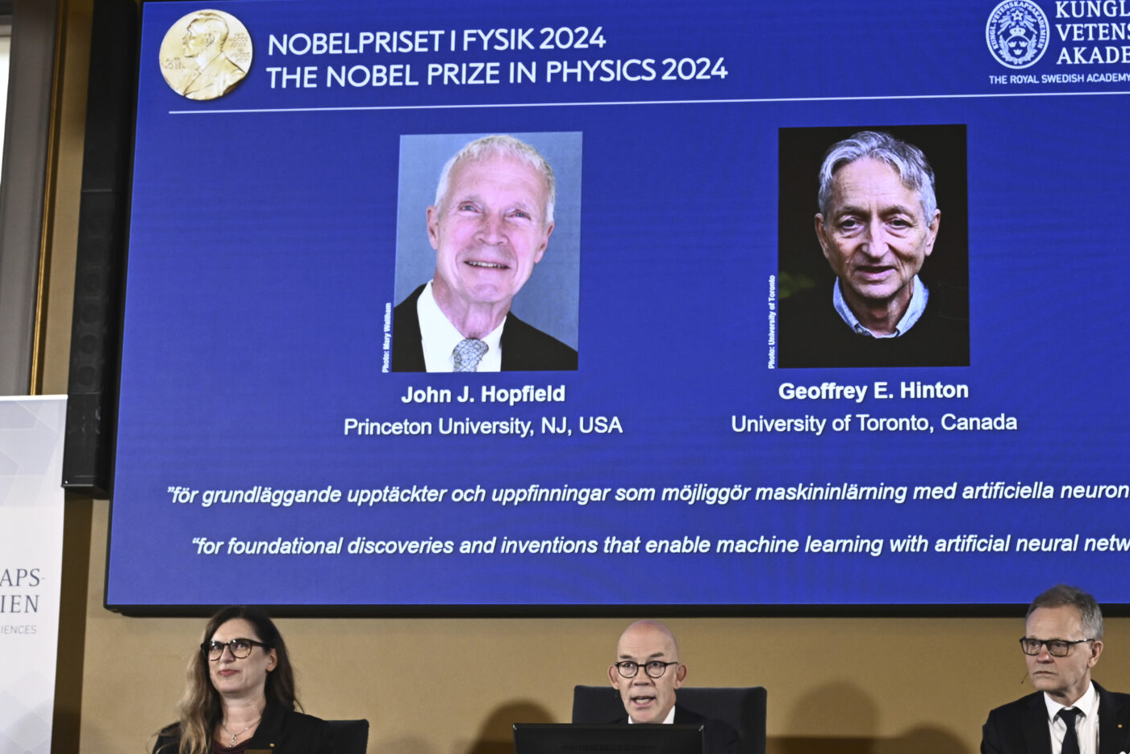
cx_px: 715
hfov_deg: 36.7
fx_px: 1692
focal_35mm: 54
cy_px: 610
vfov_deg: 24.7
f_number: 4
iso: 1600
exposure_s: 1/100
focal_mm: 29.5
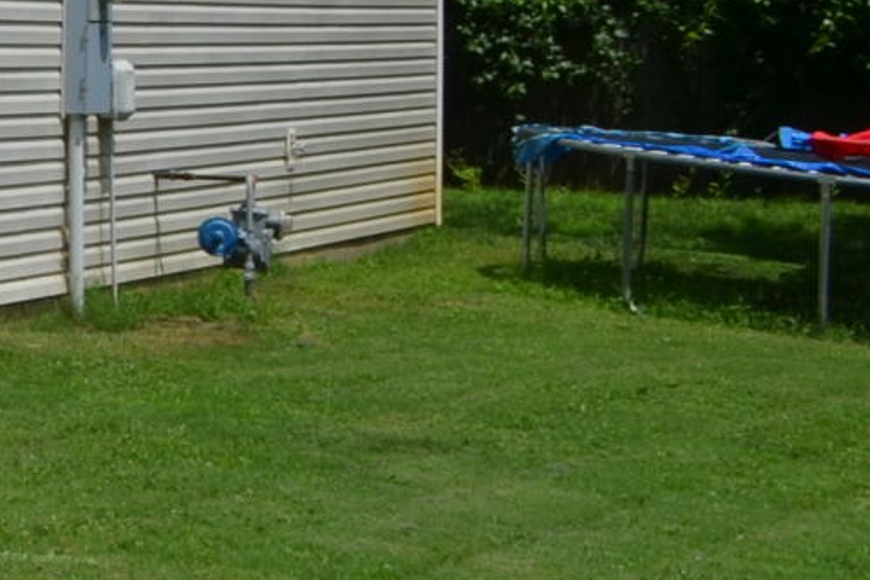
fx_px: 4327
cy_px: -285
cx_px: -1627
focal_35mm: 179
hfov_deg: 9.4
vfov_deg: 7.5
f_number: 9
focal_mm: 20
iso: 100
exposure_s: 1/320
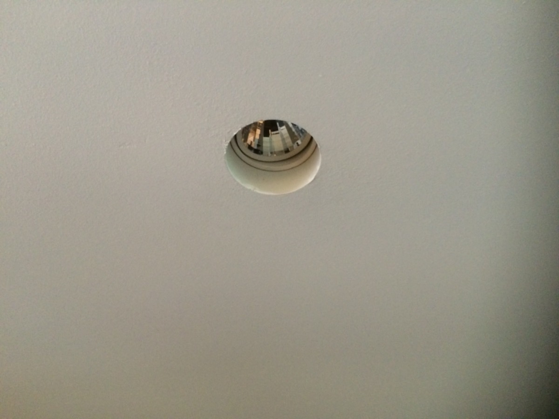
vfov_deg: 48.2
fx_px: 468
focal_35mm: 29
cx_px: 280
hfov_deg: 61.7
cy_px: 210
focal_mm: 4.15
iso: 250
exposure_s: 1/20
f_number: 2.2
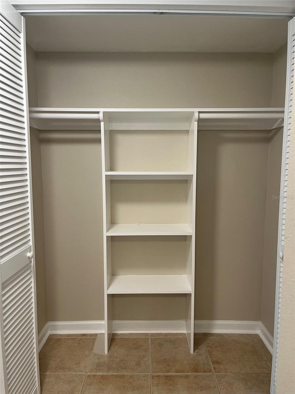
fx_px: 295
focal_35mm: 26
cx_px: 148
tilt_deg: -6.6
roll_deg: +0.6
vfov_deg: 67.3
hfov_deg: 53.1
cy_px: 197
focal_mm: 5.1
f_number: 1.6
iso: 100
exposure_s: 1/60
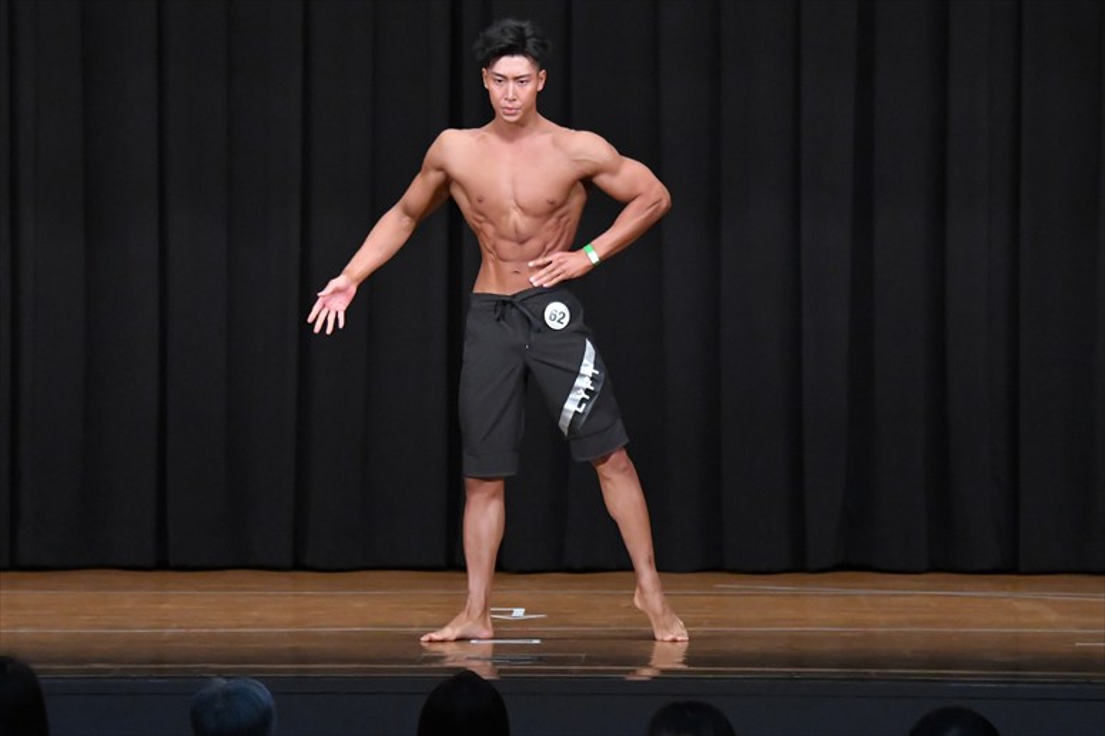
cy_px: 368
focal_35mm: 202
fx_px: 6197
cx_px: 552
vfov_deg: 6.8
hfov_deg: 10.2
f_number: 5.6
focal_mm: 135
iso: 8000
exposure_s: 1/400
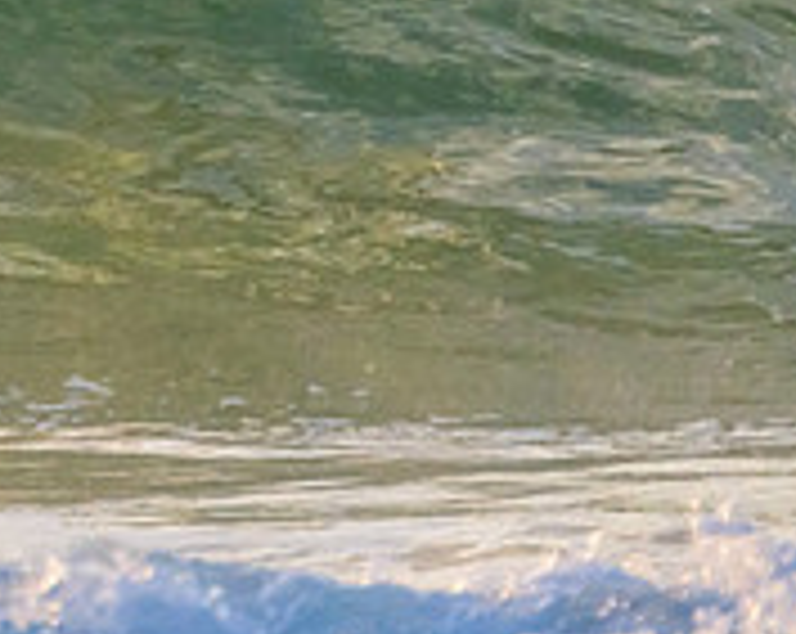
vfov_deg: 0.6
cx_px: -459
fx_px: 57999
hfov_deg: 0.8
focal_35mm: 2466
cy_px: -200
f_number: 11
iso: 3600
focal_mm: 800
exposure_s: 1/1250
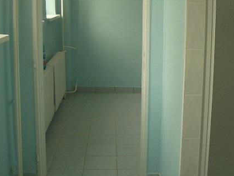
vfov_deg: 25.1
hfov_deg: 33.2
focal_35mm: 58
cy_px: 54
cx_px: 126
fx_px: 392
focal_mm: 5.8
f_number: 2.6
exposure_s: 1/125
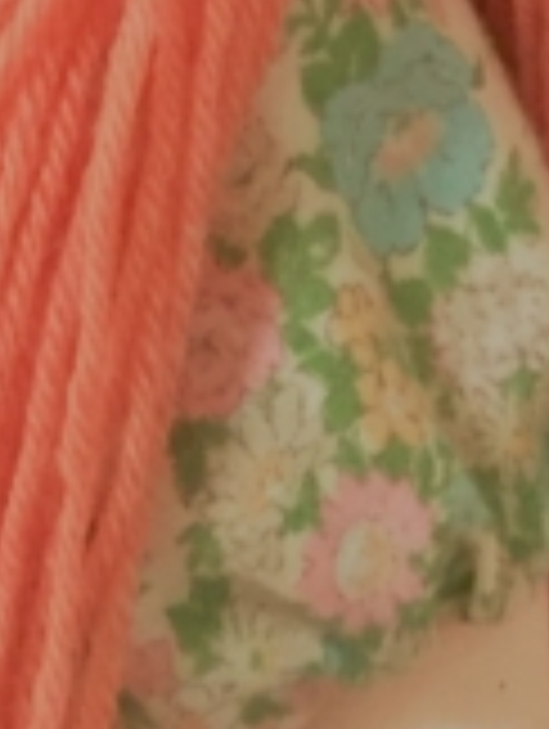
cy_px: -1242
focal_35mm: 183
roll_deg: -3.3
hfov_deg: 8.1
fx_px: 3860
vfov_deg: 9.2
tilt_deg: -15.9
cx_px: 248
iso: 125
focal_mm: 4.15
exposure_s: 1/33
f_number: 2.2
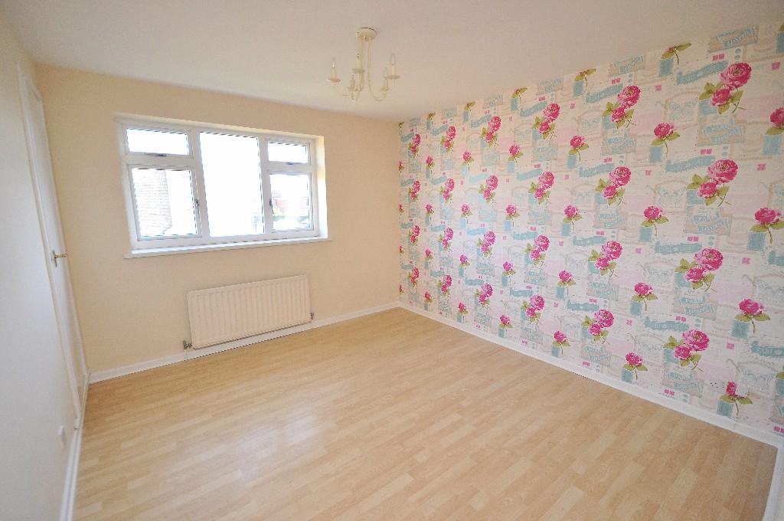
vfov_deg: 77.2
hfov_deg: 100.5
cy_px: 260
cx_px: 392
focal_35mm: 15
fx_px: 326
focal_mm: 10
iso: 320
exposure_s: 1/80
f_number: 4.5
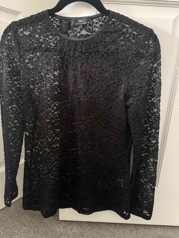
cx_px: 90
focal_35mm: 24
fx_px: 165
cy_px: 119
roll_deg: -2.6
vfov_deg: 71.6
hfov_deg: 56.8
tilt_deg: -16.0
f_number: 1.78
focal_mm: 6.76
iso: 1250
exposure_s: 1/30
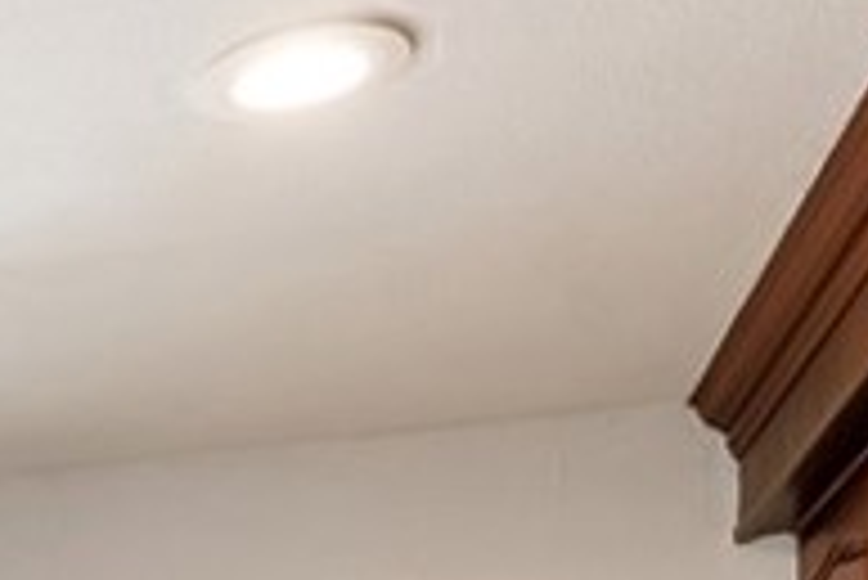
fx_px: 2051
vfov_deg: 13.7
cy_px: 1158
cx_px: -580
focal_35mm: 85
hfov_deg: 19.4
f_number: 9
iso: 320
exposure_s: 1/3
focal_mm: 16
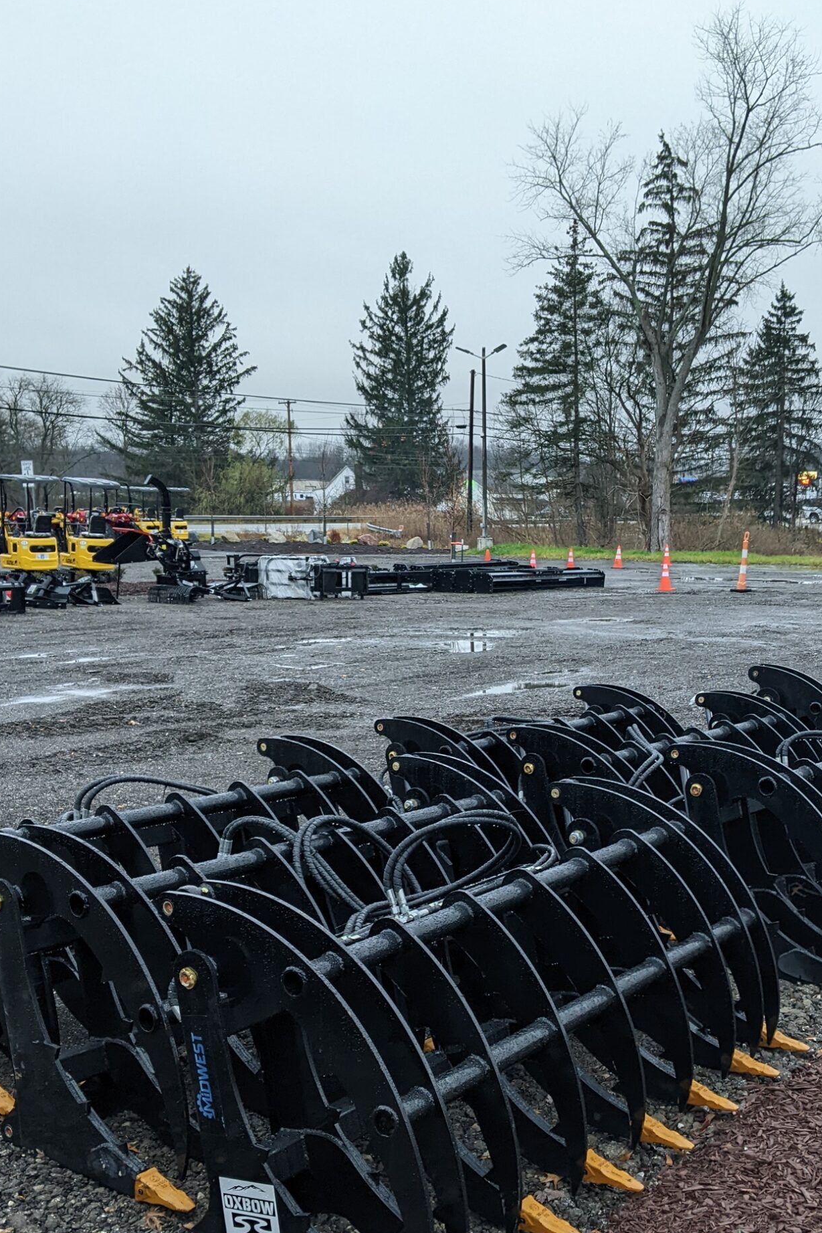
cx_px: 494
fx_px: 1335
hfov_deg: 34.1
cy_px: 761
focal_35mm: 39
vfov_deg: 49.1
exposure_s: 1/40
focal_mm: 4.44
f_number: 1.8
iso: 66
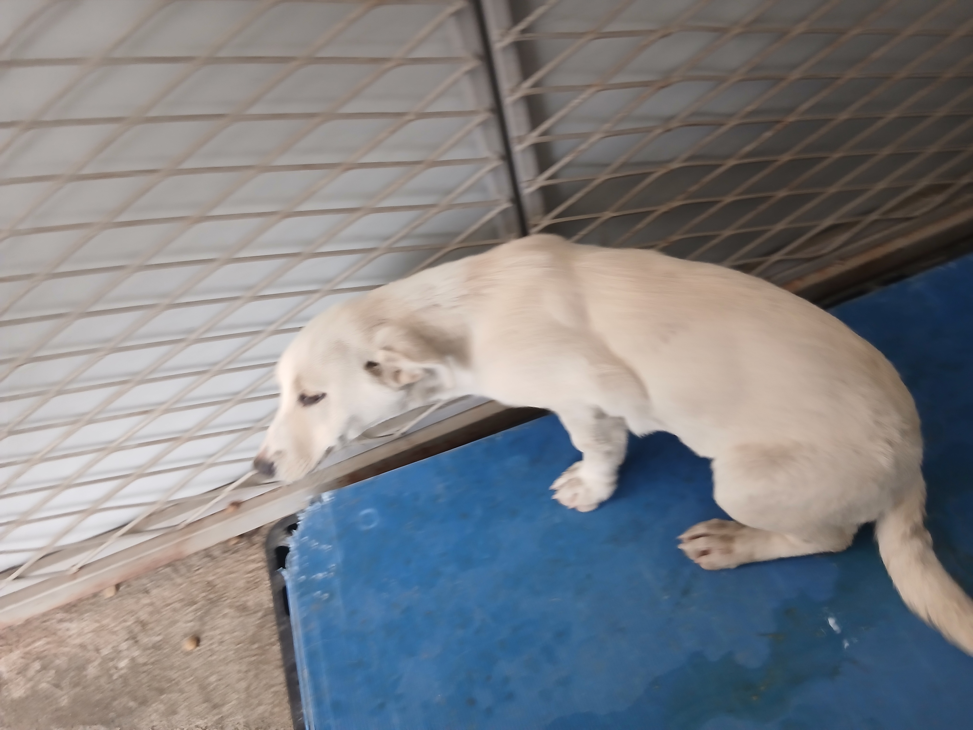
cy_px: 365
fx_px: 731
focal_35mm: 26
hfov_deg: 67.3
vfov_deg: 53.1
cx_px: 486
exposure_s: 1/25
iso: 250
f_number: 1.8
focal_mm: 3.98
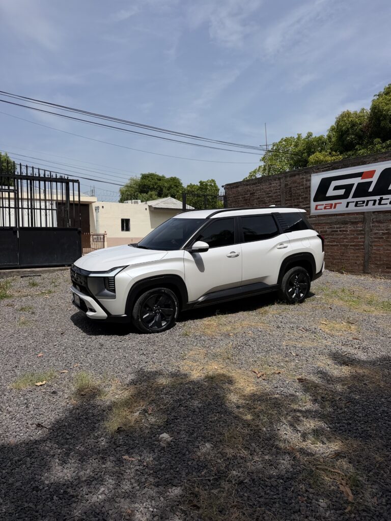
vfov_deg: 71.6
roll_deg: -0.4
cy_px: 260
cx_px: 196
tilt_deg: -3.4
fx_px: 361
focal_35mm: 24
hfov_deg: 56.8
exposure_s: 1/10309
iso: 80
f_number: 1.78
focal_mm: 6.76
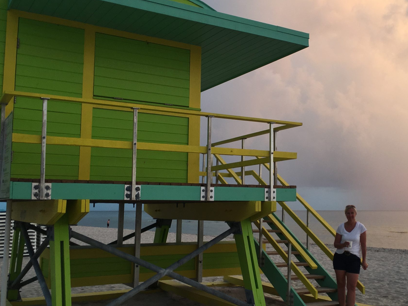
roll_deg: +1.5
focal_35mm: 44
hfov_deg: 42.2
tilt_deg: +6.9
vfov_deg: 32.9
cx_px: 280
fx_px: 519
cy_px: 157
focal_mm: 4.15
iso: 25
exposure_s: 1/197
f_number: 2.2
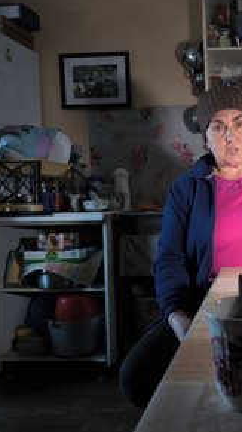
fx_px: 412
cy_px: 214
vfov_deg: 55.3
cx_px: 257
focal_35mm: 36
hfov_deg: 29.9
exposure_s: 1/255
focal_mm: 6.92
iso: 1600
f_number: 1.9
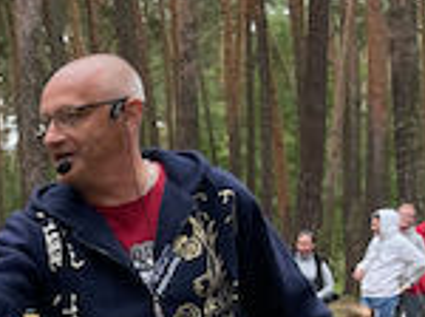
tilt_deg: -12.5
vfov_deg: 12.3
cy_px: 558
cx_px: -380
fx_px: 1361
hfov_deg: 15.0
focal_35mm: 111
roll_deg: +2.5
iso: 64
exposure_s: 1/121
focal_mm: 4.2
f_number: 1.6
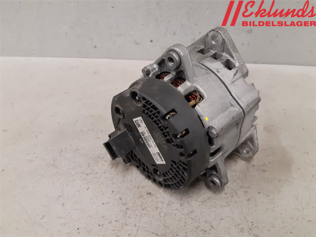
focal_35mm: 26
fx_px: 237
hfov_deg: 67.3
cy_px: 118
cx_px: 158
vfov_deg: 53.1
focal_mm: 3.93
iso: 200
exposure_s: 1/50
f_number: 1.7
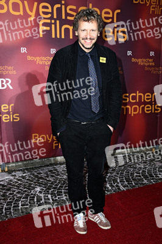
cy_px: 122
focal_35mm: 42
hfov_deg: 31.8
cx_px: 81
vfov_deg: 46.4
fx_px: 284
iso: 500
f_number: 6.3
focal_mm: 42
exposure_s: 1/160
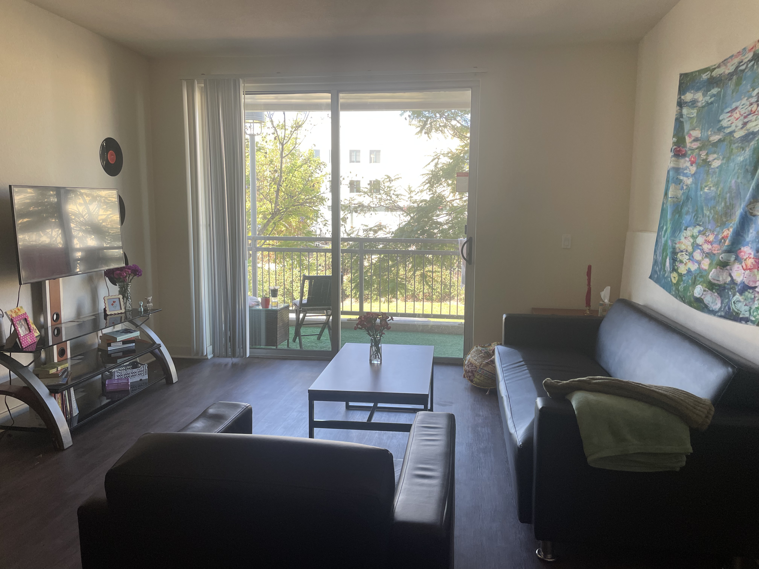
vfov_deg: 53.1
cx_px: 380
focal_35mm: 26
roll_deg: -0.5
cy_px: 284
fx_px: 570
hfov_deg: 67.3
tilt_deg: -7.5
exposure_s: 1/121
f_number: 1.6
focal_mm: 4.2
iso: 64
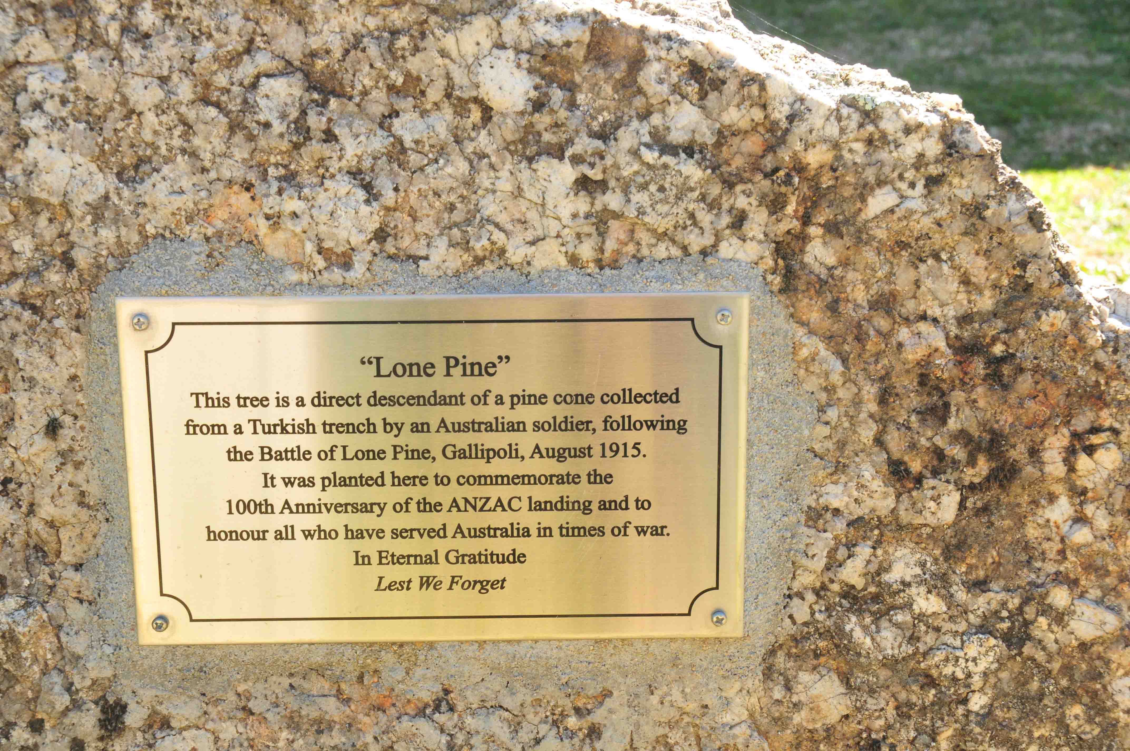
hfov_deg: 35.1
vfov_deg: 23.7
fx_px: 1787
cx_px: 565
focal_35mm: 57
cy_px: 376
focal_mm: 38
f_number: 13
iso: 400
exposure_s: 1/80
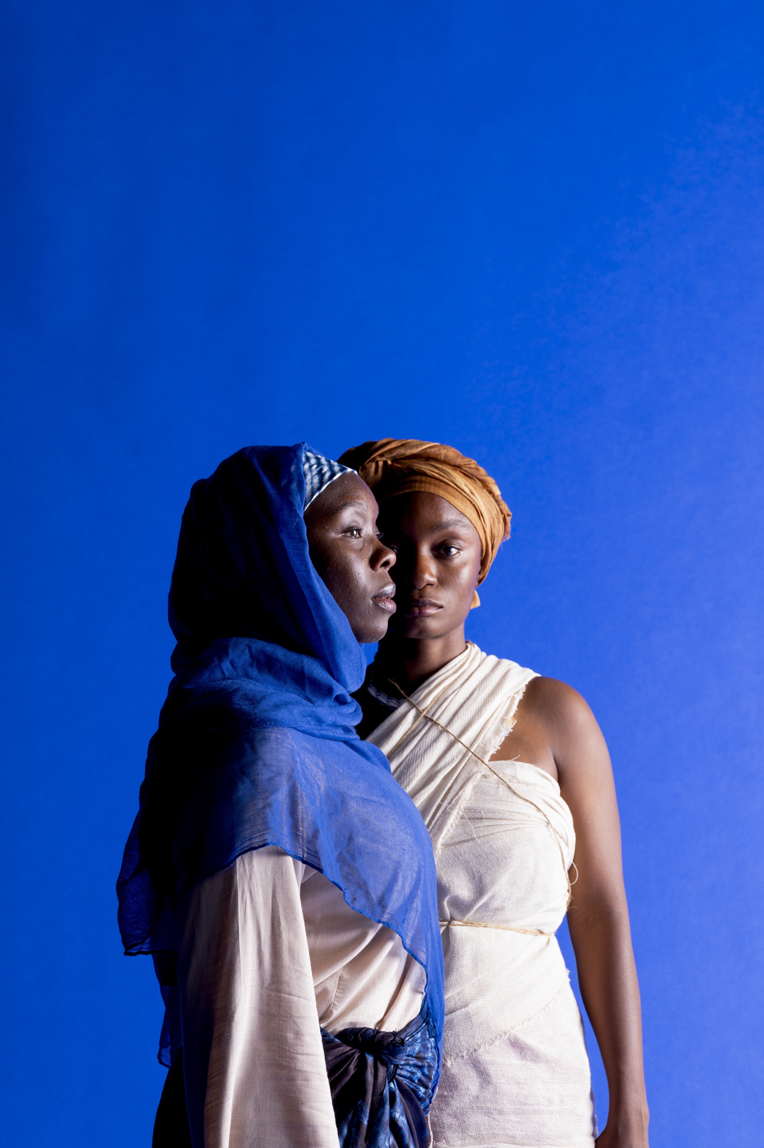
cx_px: 382
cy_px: 574
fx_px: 2774
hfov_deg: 15.7
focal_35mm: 87
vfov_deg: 23.4
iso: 100
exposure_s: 1/160
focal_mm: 87
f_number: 9
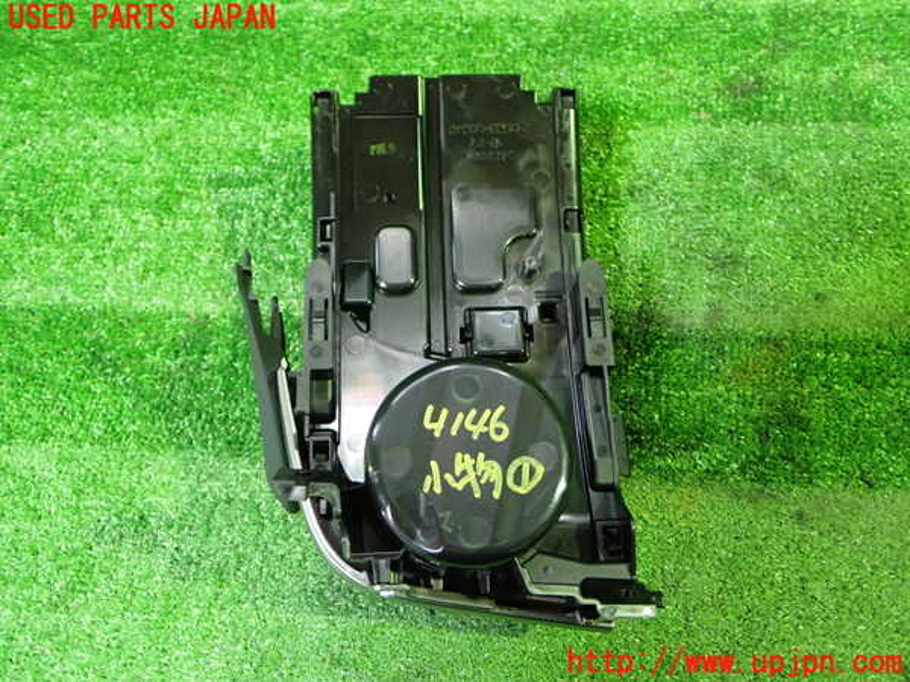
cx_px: 455
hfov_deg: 56.8
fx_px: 841
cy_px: 341
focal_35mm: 32
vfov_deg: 44.2
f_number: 2.4
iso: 800
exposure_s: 1/30
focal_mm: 5.79
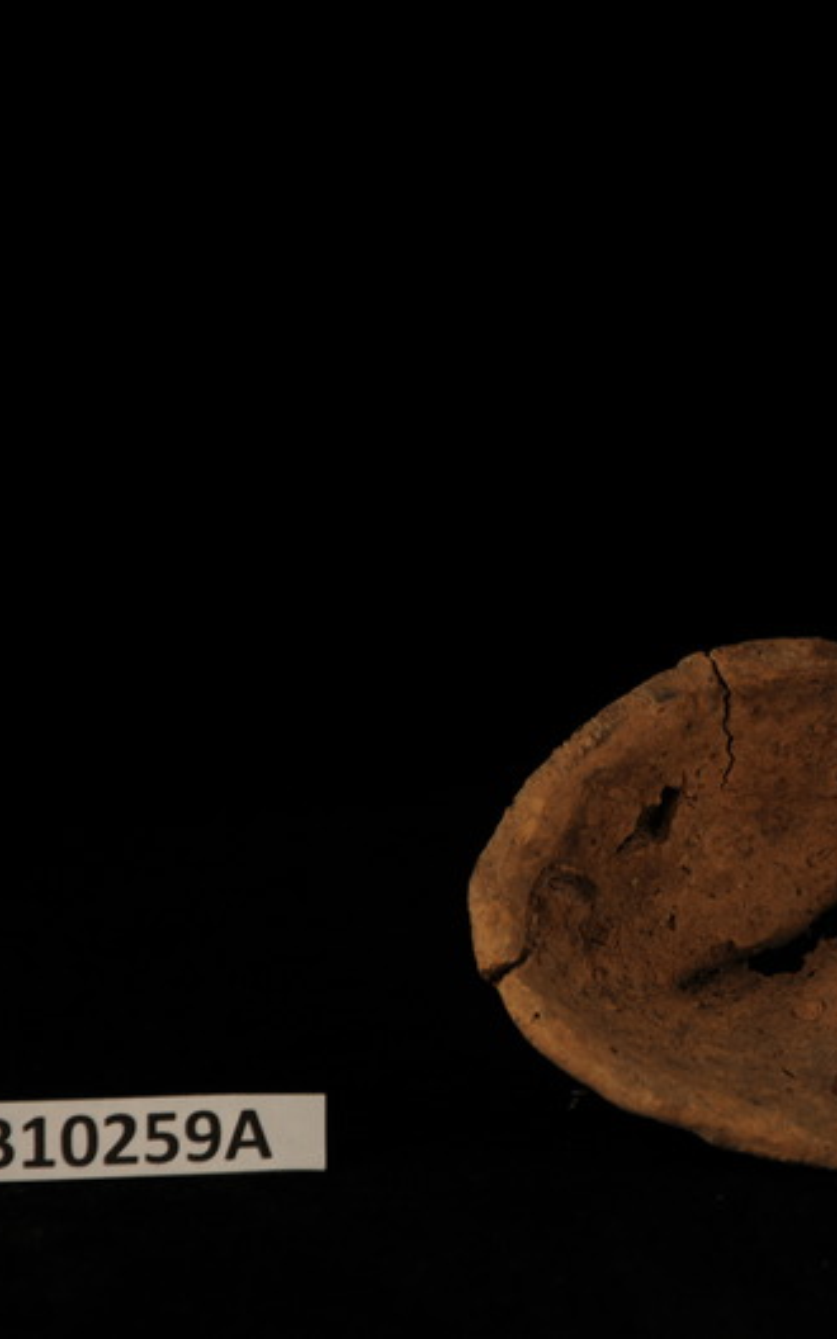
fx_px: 7182
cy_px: 668
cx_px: 774
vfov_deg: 10.7
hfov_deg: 6.7
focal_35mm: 197
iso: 200
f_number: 5.6
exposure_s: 1/100
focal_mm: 85
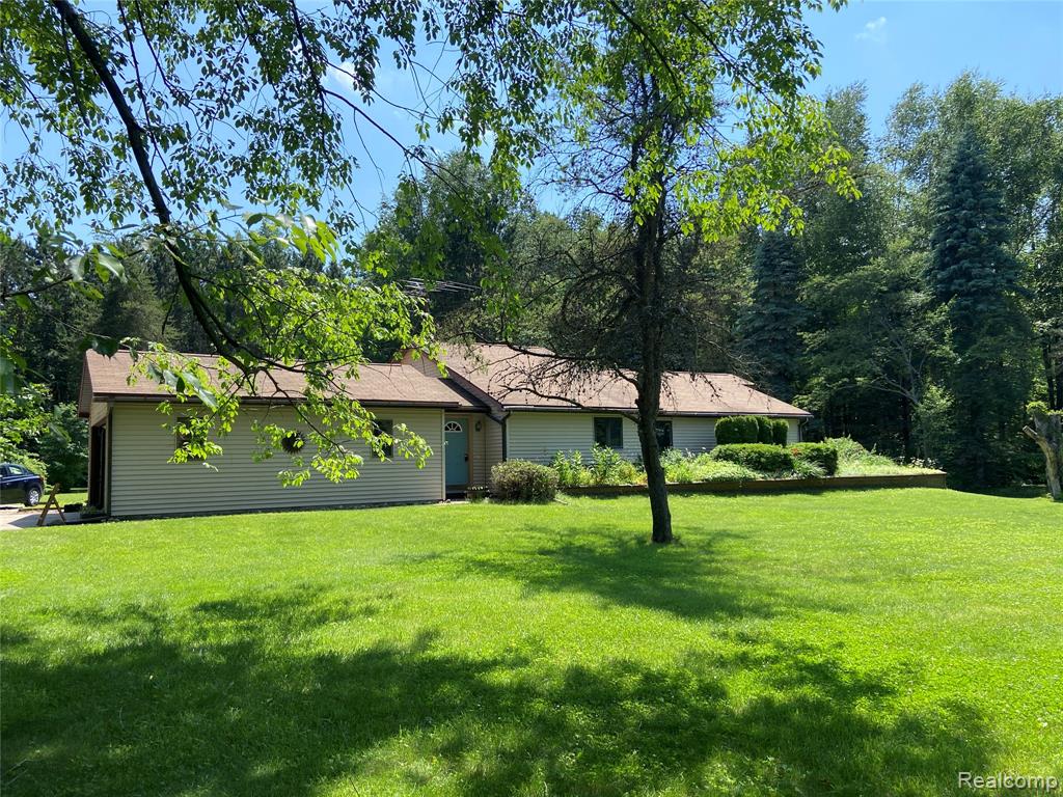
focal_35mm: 26
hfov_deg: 67.3
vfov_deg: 53.1
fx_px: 798
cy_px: 398
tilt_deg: +5.0
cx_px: 532
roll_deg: +1.4
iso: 32
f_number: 1.8
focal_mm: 4.25
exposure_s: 1/1272
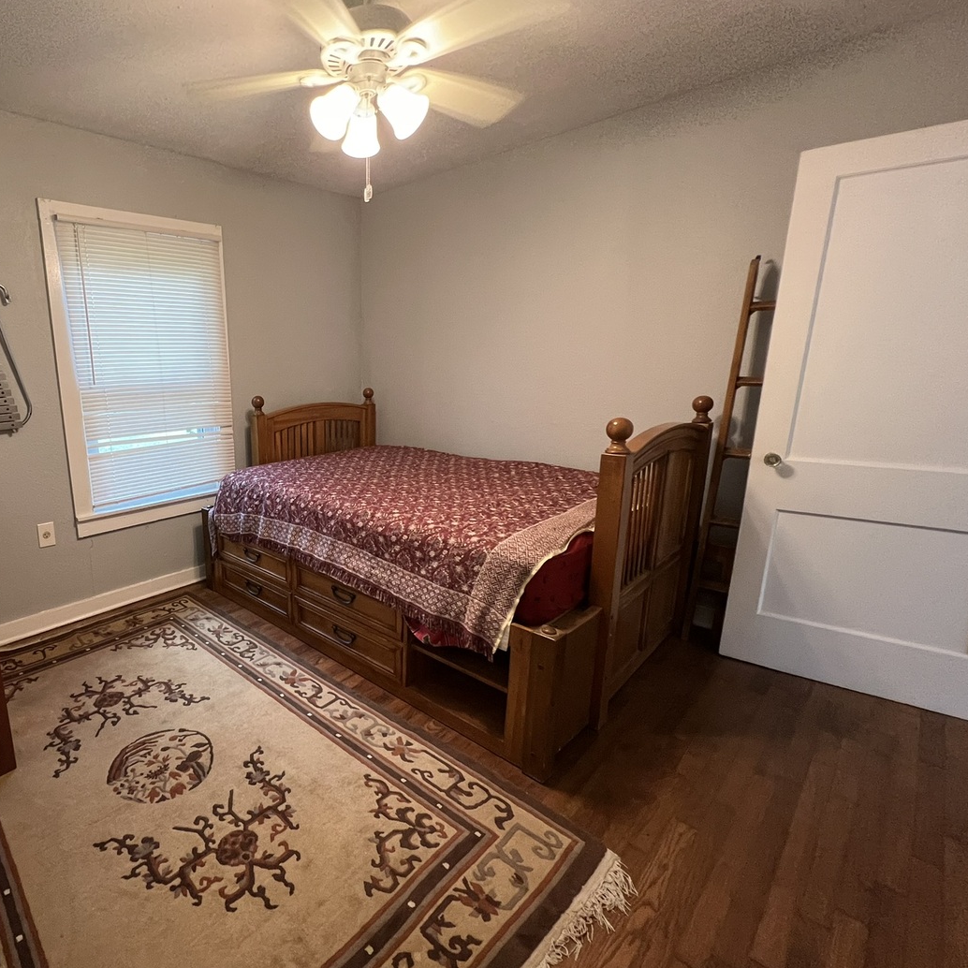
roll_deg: +2.0
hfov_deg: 83.5
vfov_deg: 87.4
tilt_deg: -14.0
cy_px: 487
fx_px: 506
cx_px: 301
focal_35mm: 16
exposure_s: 1/60
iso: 400
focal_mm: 1.57
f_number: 1.8
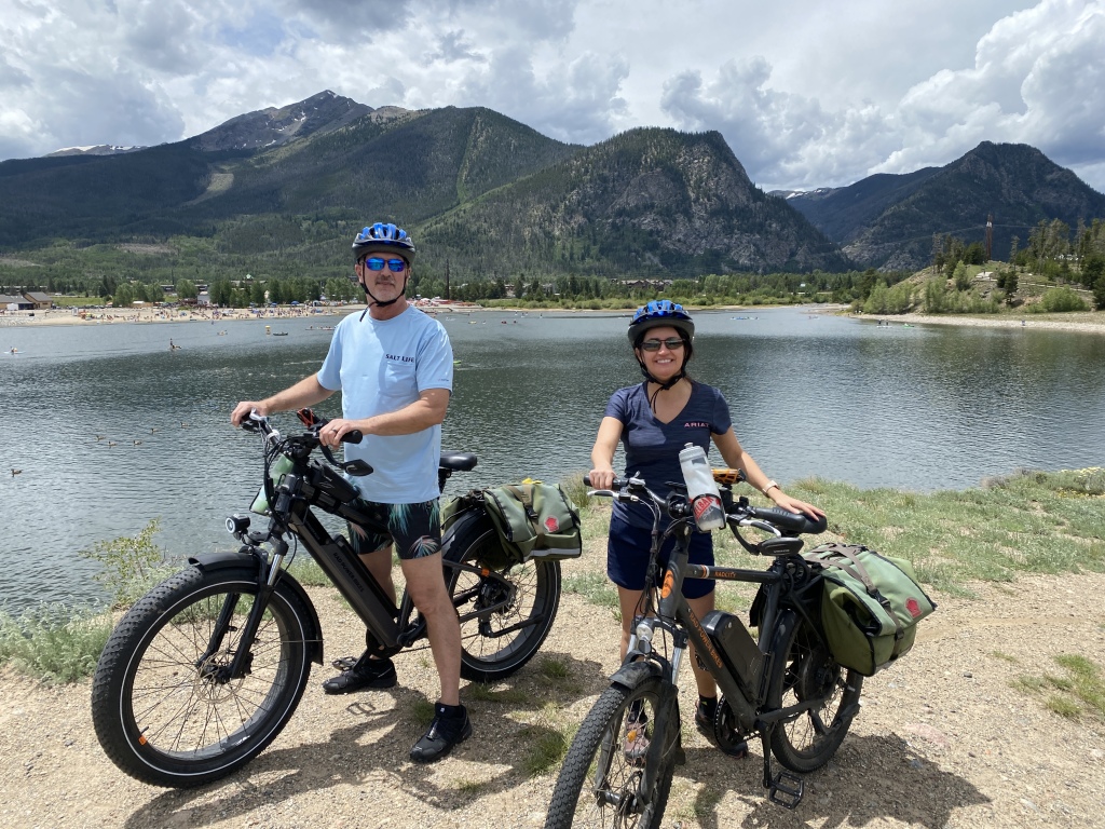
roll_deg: +0.4
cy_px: 414
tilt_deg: -9.1
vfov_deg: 53.1
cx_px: 552
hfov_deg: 67.3
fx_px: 830
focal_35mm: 26
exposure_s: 1/3040
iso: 32
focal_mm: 4.25
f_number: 1.8
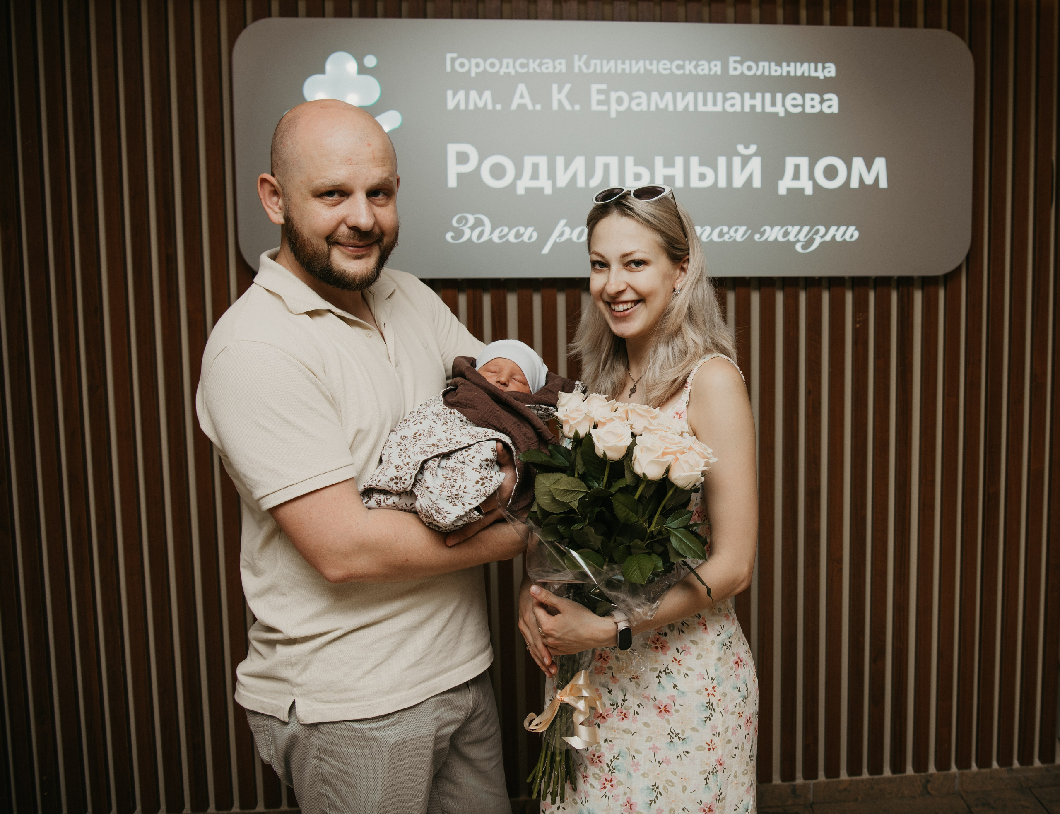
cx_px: 685
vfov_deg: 41.7
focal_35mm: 35
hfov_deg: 52.1
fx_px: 1066
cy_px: 357
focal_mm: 28
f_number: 4
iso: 160
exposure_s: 1/160
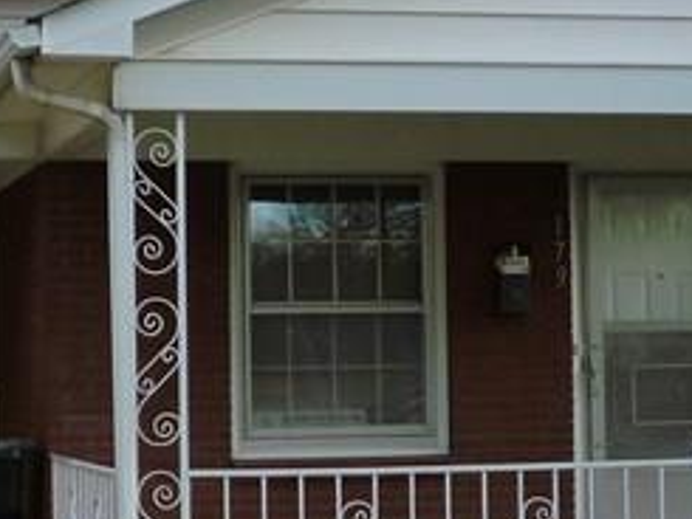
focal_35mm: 121
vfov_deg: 12.3
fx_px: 2420
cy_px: 288
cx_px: 302
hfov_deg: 16.3
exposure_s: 1/320
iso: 125
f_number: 3.3
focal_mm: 5.2
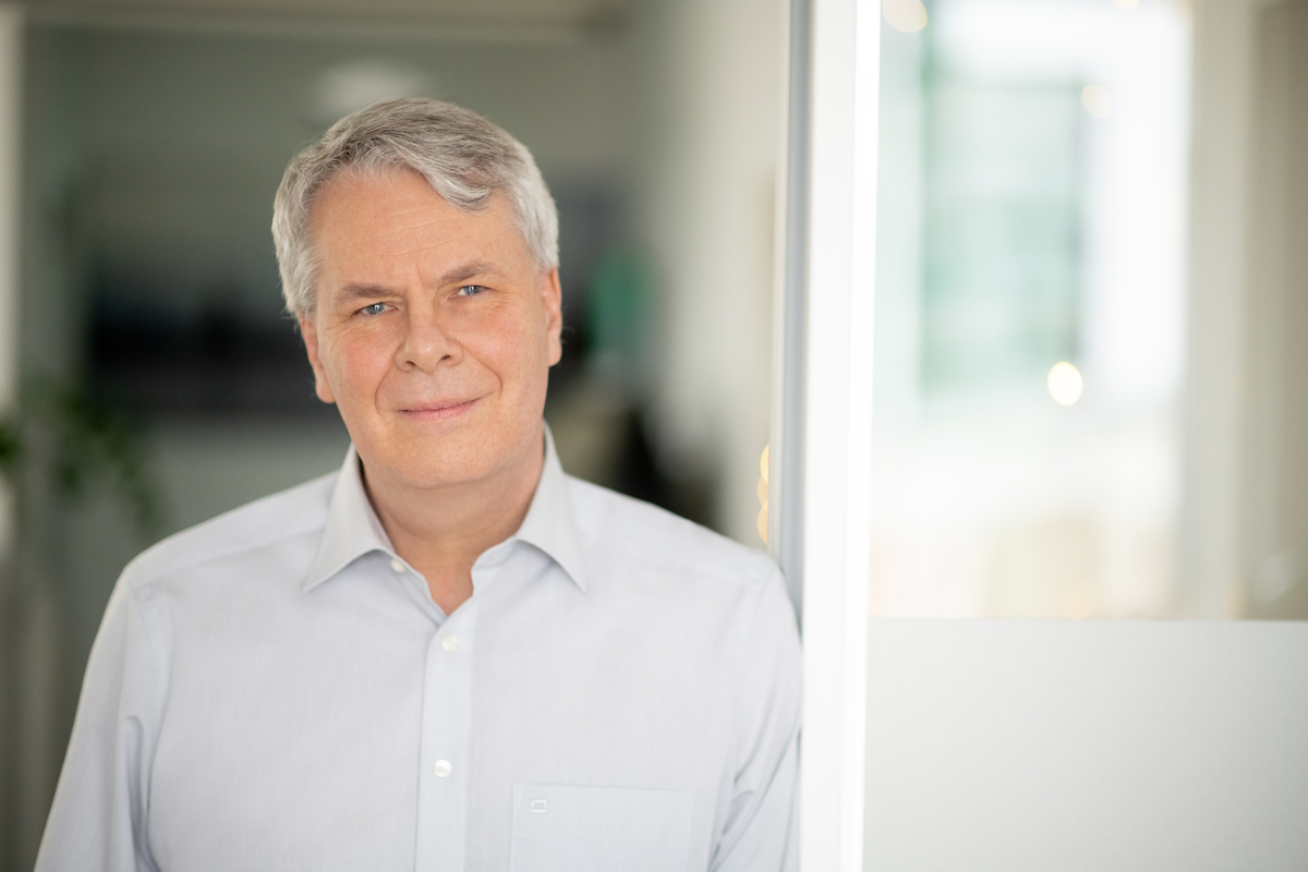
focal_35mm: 85
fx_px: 3088
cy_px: 436
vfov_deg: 16.1
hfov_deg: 23.9
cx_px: 654
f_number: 1.6
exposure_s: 1/160
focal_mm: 85
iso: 500
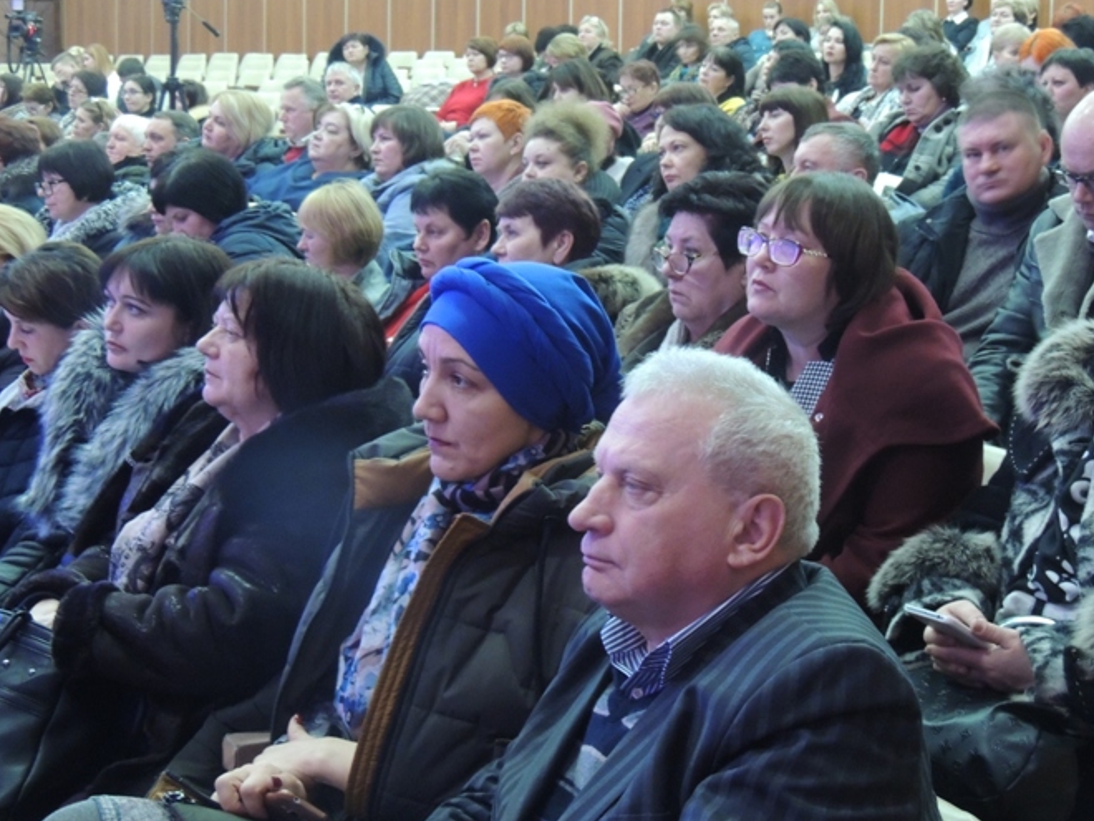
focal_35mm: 57
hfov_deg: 33.7
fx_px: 1801
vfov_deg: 25.6
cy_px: 367
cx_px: 638
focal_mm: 8.3
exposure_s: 1/3
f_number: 3.5
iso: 800
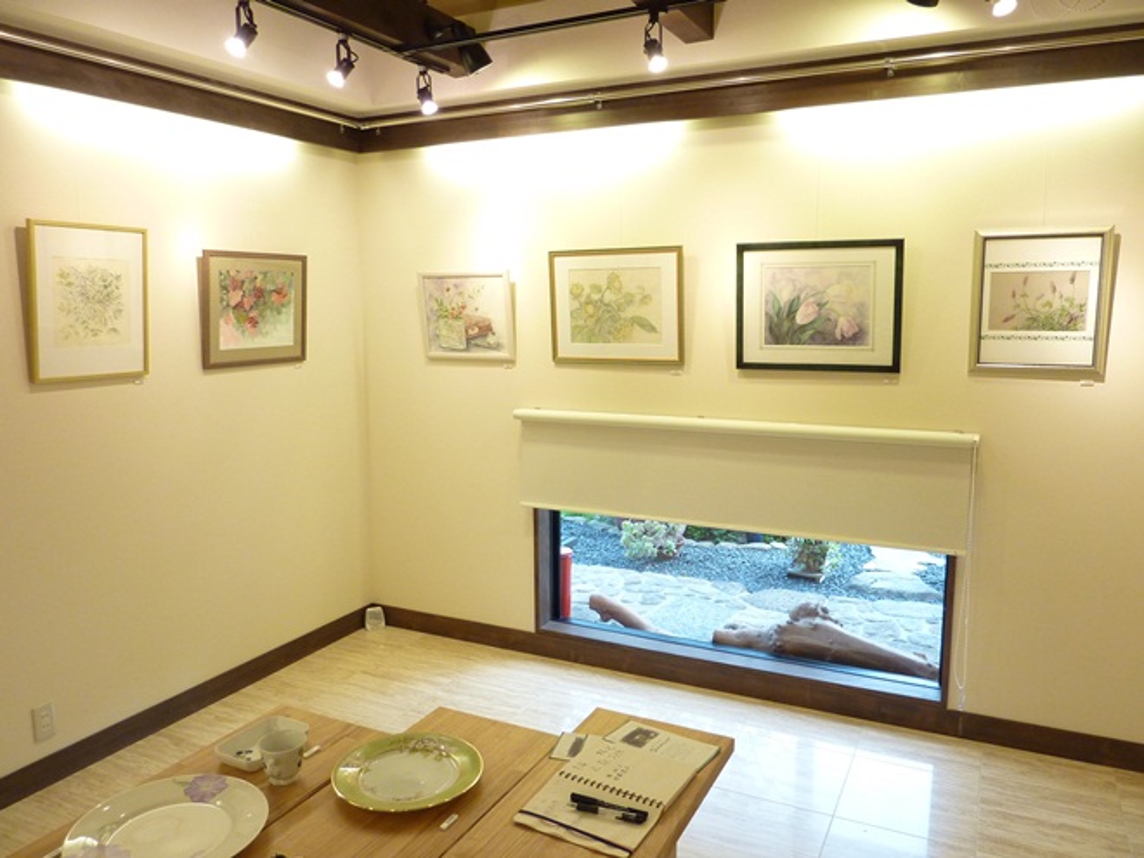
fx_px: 826
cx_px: 572
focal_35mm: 25
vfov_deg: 54.9
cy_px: 429
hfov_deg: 69.4
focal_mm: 4.1
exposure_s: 1/30
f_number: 3.3
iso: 200
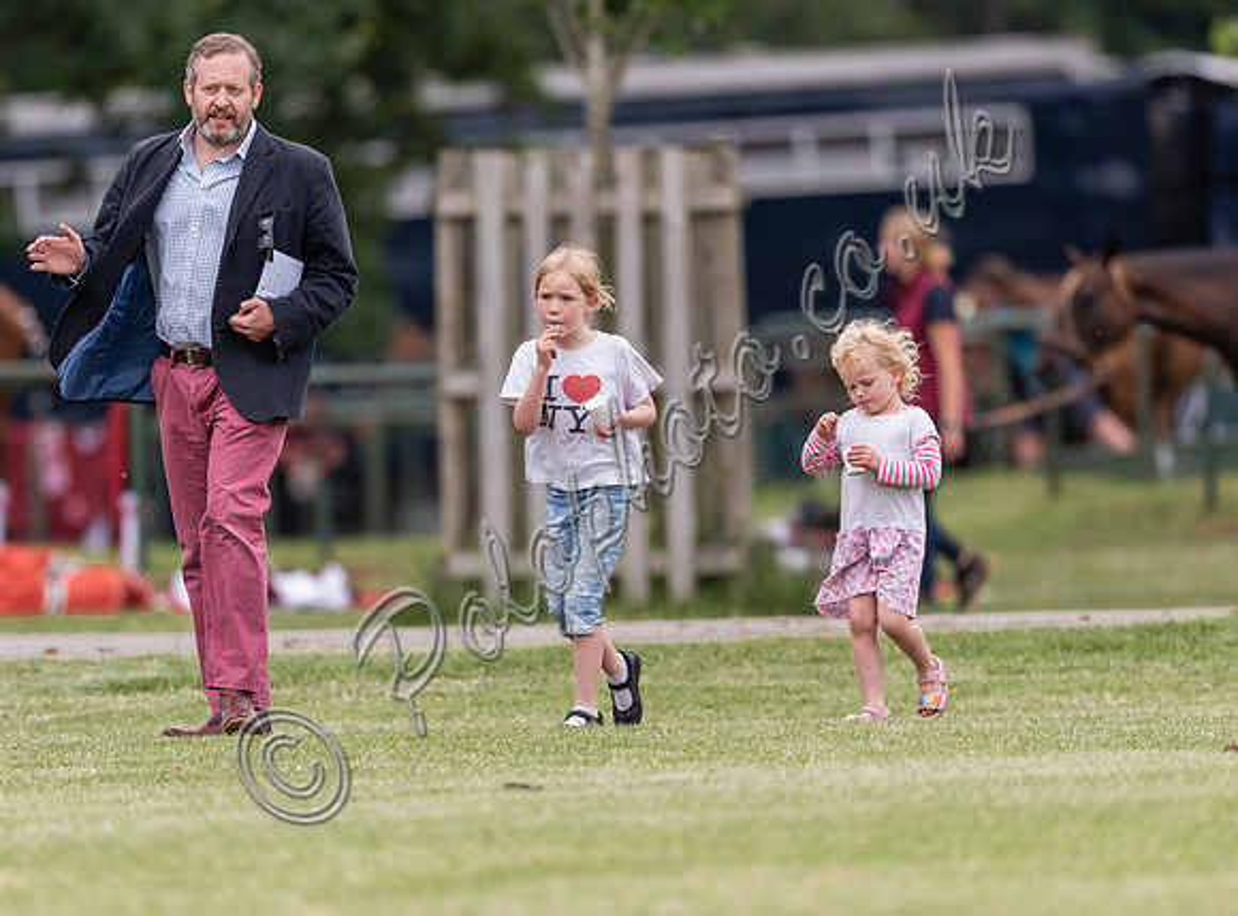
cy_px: 543
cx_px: 571
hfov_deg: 3.1
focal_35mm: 635
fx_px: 22589
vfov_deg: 2.3
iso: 800
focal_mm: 500
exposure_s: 1/2500
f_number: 4
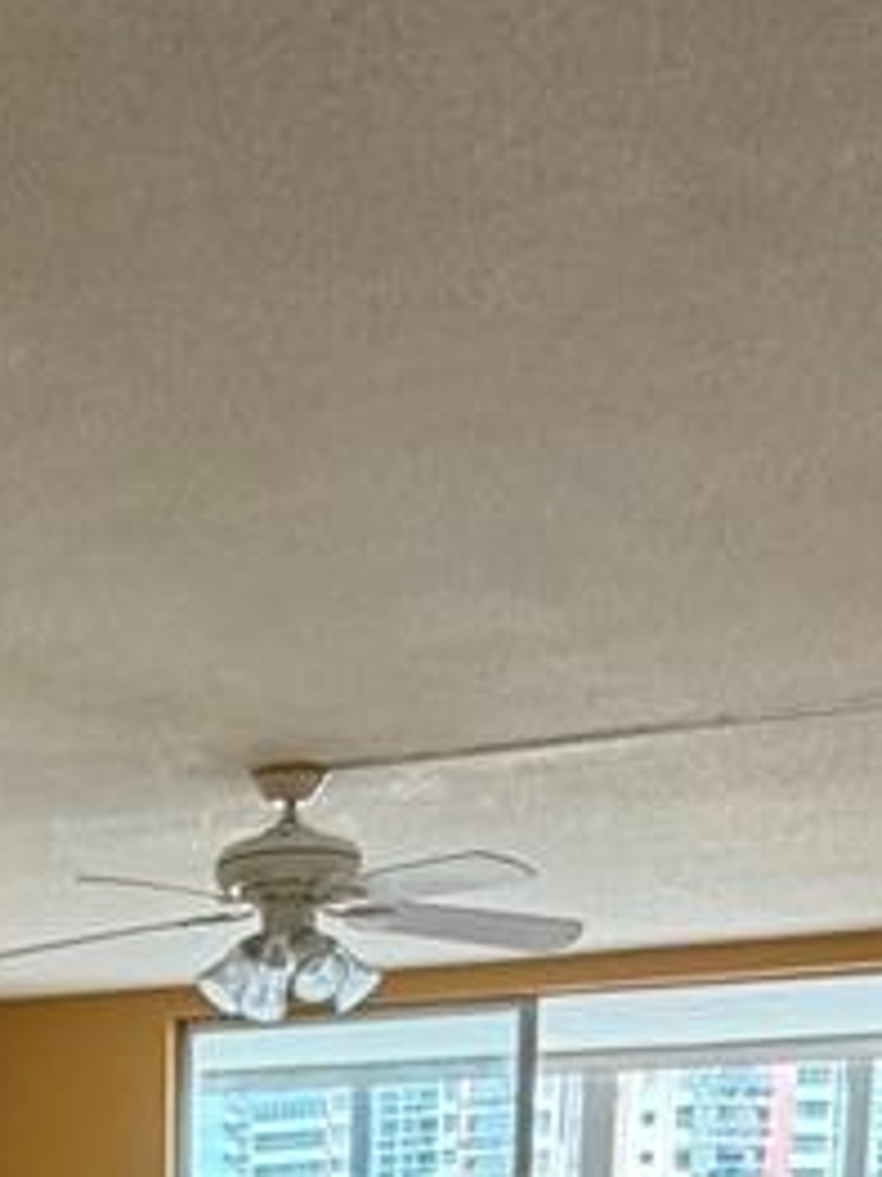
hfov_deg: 21.7
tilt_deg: -8.6
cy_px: 1701
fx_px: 2176
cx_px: -90
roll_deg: +0.1
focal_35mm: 64
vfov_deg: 24.5
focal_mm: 2.22
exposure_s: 1/121
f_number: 2.2
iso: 160
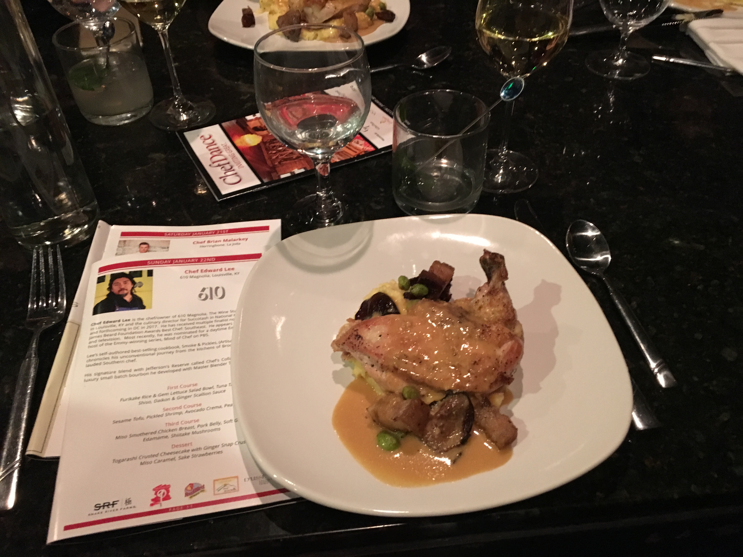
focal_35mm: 29
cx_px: 372
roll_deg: +1.5
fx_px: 622
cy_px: 278
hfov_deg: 61.7
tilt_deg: -43.1
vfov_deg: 48.2
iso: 500
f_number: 2.2
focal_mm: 4.15
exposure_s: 1/15
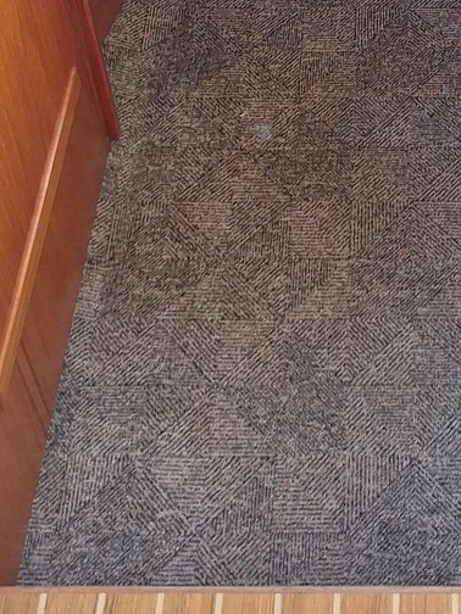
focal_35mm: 73
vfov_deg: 22.0
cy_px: -311
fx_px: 1296
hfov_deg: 19.7
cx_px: 427
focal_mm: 5.54
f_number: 1.8
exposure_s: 1/100
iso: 64
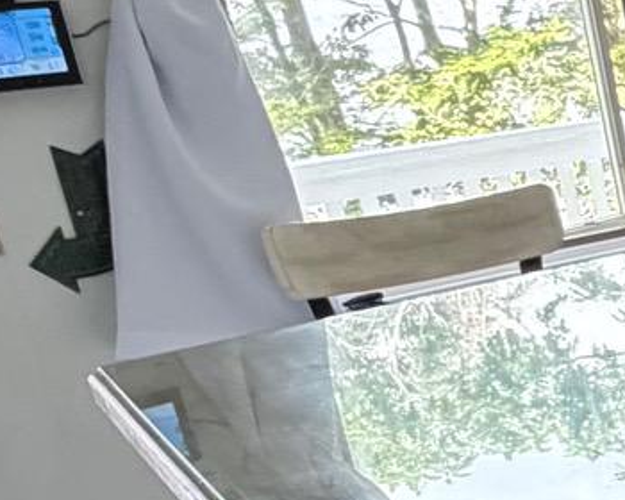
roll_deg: +1.1
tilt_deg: -20.3
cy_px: 370
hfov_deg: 16.5
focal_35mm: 80
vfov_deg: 19.1
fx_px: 1480
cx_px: 1332
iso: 500
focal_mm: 2.22
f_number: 2.2
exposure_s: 1/60
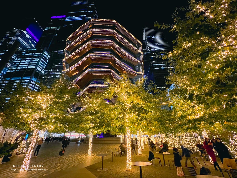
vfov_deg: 89.9
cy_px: 89
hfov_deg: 106.2
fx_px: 89
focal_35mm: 13
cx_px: 118
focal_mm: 1.57
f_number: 1.8
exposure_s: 1/40
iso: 1000
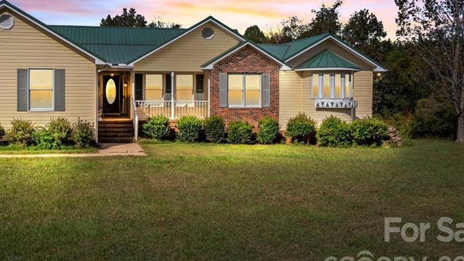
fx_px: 492
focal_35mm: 40
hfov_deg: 50.2
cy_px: 96
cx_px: 192
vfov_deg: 29.6
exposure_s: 1/640
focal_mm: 10.26
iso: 100
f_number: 6.3
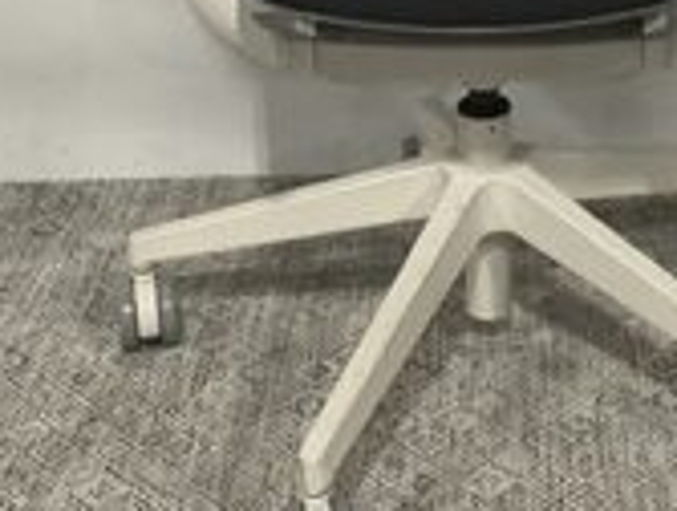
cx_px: 531
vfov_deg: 16.4
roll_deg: -0.9
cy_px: -75
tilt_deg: -18.5
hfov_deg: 22.2
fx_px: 1705
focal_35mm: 87
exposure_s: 1/60
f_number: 1.8
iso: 80
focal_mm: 3
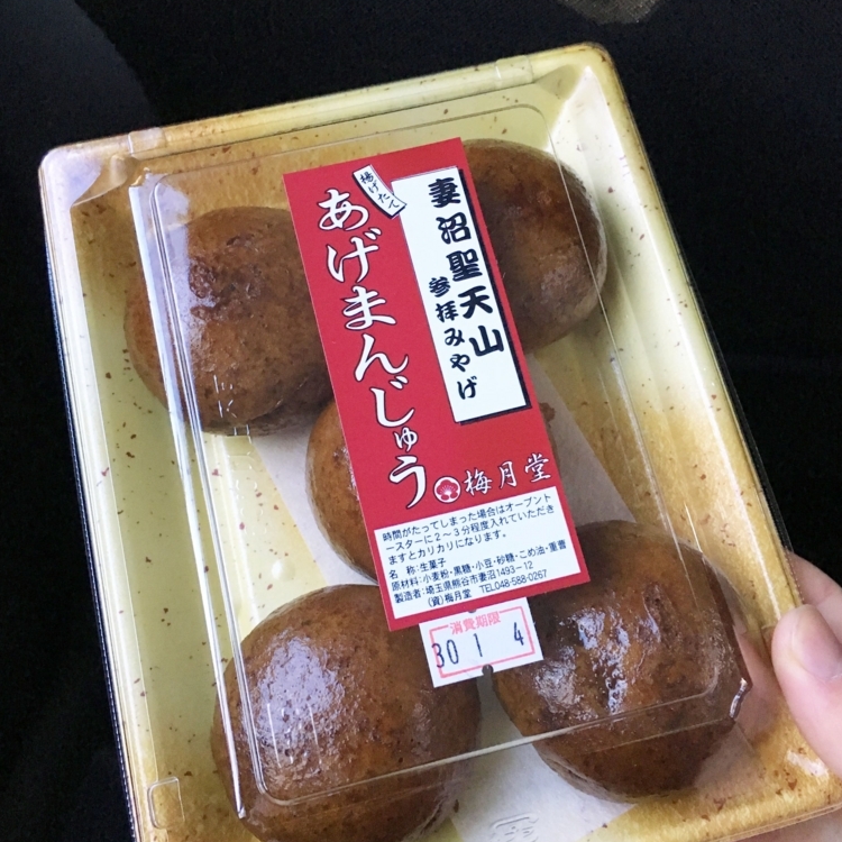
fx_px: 963
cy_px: 421
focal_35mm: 35
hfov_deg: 47.2
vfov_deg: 47.2
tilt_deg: -49.0
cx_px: 424
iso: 200
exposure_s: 1/30
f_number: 2.2
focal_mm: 4.15
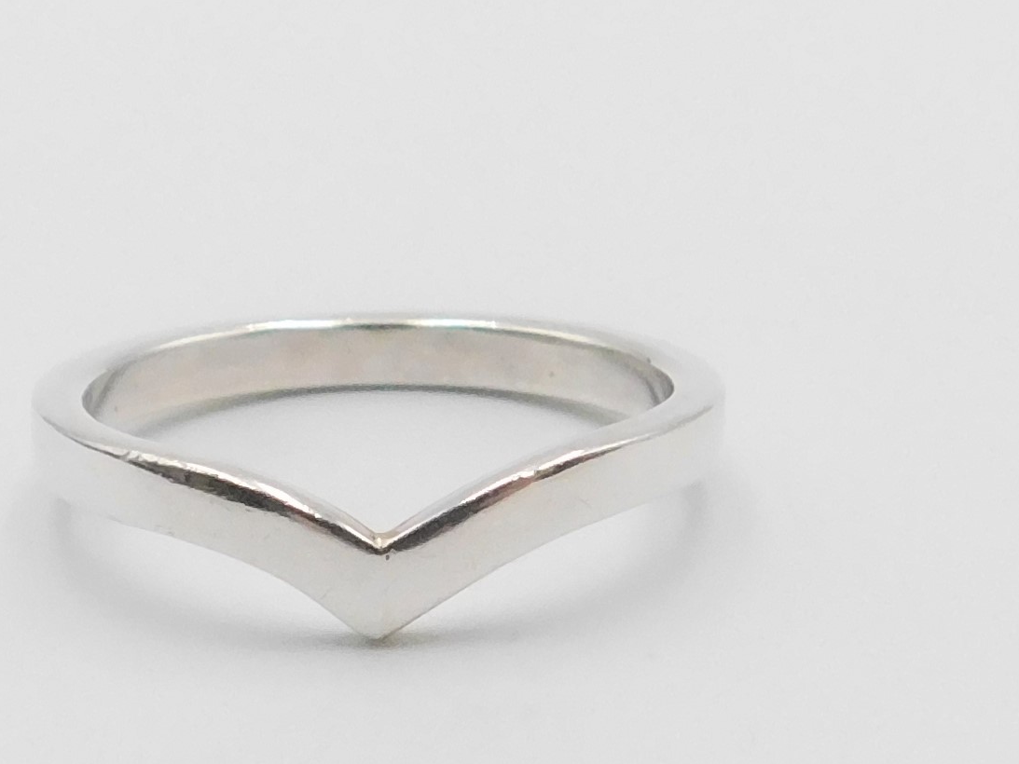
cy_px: 476
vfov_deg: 45.1
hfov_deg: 57.5
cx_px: 370
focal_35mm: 31
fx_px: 913
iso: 400
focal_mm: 4
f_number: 3
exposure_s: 1/1000
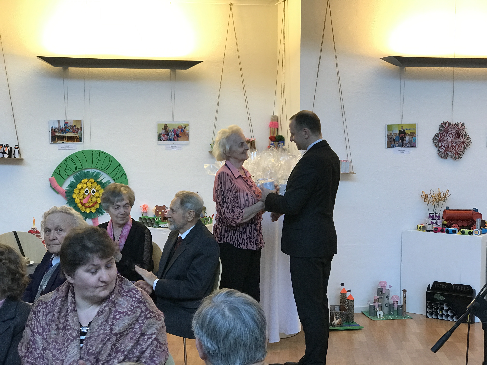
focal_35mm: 57
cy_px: 182
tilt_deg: -4.7
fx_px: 802
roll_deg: -0.6
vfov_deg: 25.7
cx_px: 244
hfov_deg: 33.8
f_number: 2.8
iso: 100
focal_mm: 6.6
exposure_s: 1/50
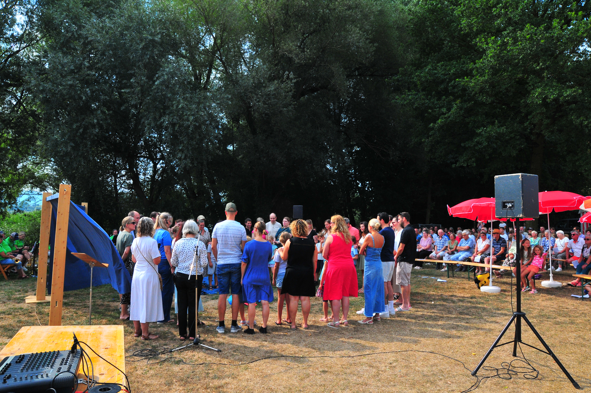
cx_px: 296
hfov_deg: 70.5
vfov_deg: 50.3
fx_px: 418
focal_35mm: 26
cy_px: 196
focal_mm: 17
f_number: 11
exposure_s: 1/400
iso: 500
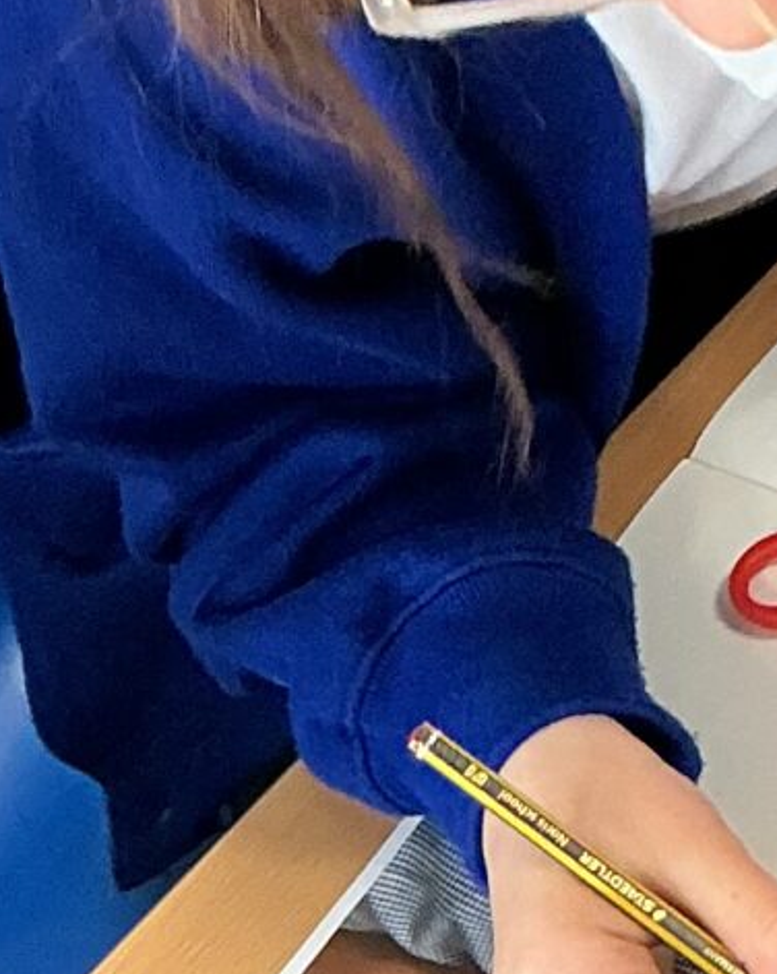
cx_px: 248
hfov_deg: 10.0
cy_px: 1007
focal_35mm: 154
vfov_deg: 12.4
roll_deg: +40.5
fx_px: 4433
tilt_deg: -43.0
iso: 80
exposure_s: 1/60
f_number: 1.8
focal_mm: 3
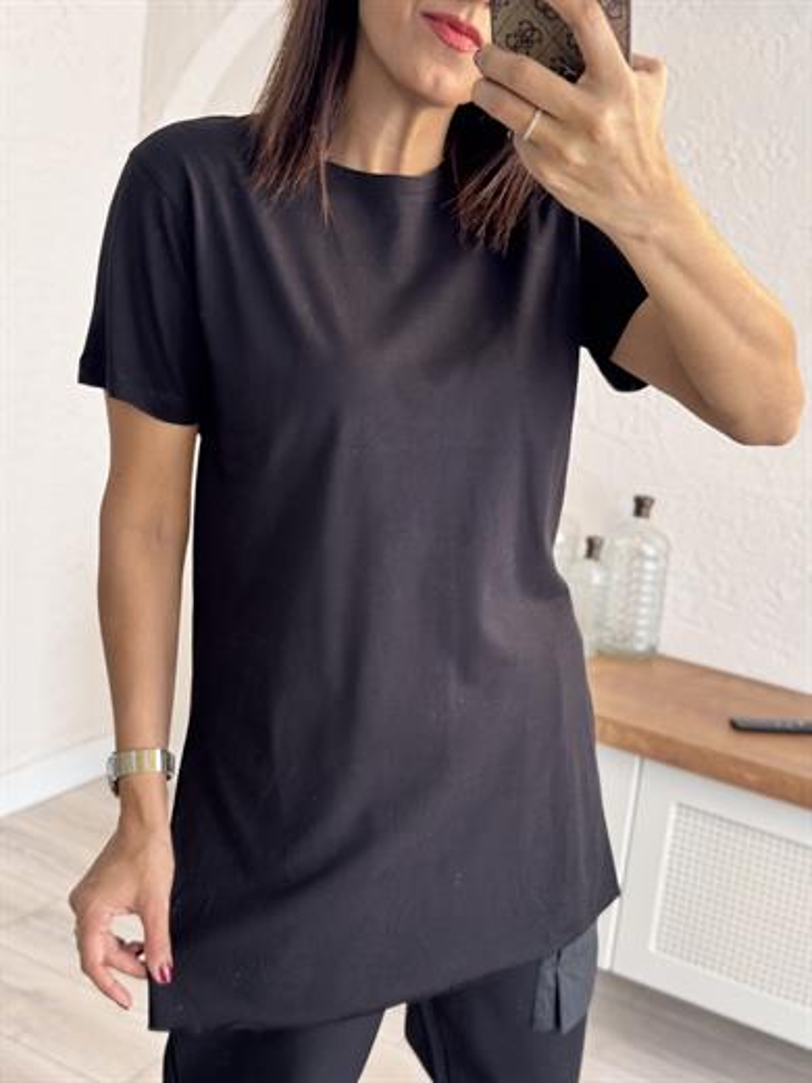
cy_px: 542
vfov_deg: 39.7
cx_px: 406
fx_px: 1501
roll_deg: -6.5
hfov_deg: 30.3
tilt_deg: -31.6
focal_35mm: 48
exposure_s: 1/94
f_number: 1.78
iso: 100
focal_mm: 6.76
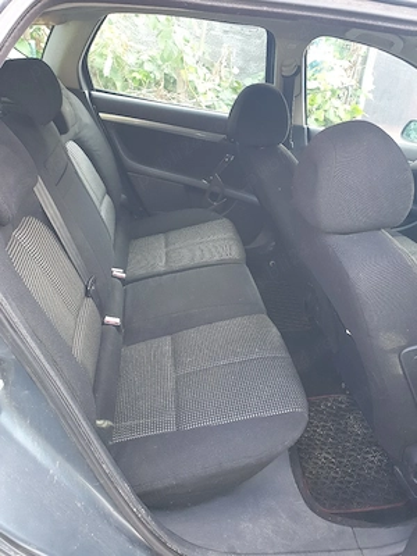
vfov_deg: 67.3
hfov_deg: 53.1
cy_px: 278
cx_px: 208
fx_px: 418
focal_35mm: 26
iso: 100
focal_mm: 4.32
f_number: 2.4
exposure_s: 1/33
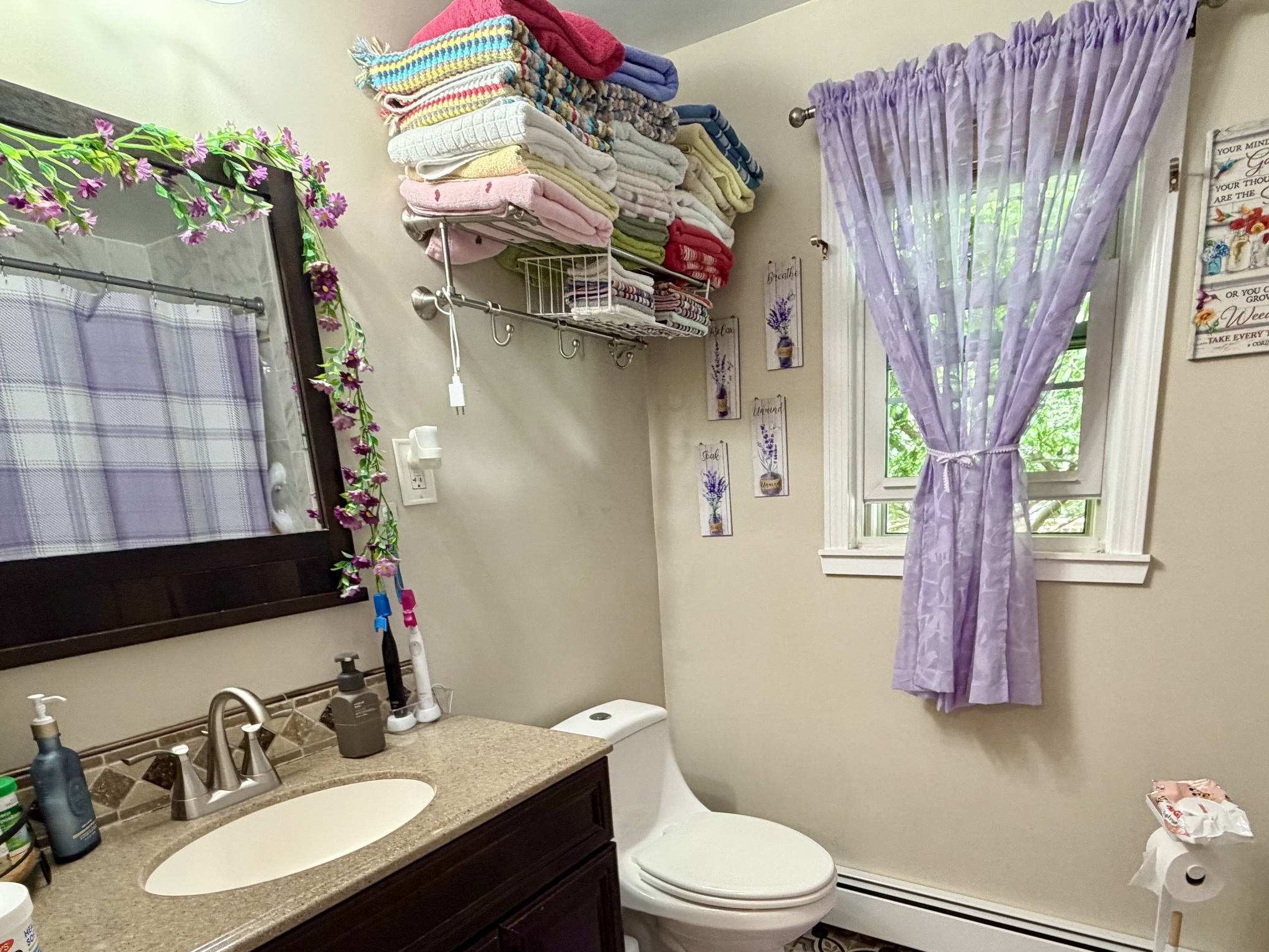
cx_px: 710
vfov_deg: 61.1
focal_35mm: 21
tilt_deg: -13.5
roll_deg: +3.0
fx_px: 770
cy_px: 671
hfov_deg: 78.7
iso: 320
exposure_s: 1/60
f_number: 2.2
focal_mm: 2.22
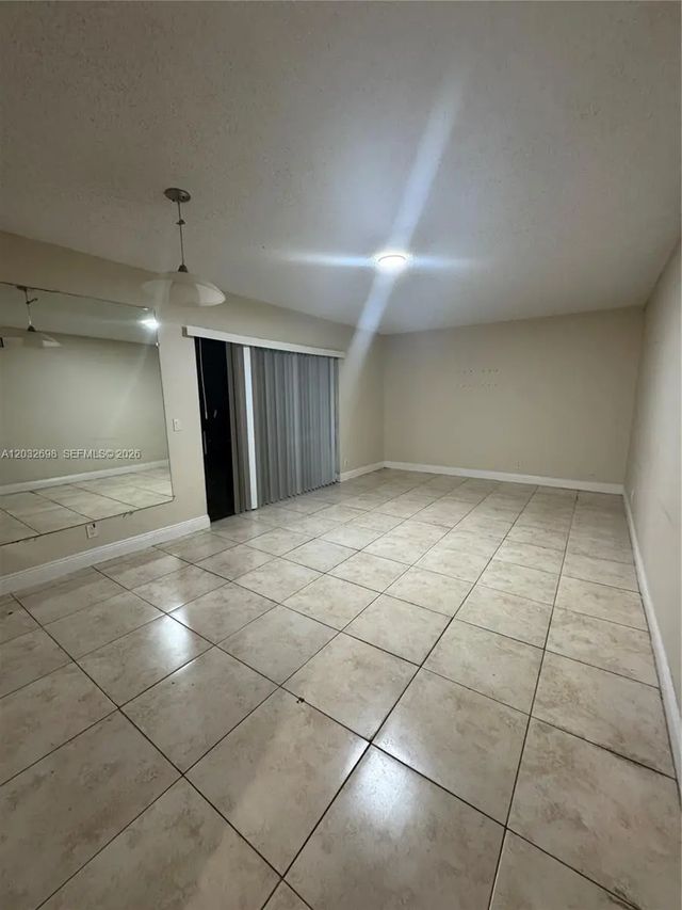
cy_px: 455
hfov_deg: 85.7
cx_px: 341
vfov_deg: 102.1
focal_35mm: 14
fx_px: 368
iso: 320
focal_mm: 2.22
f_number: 2.2
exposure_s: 1/60
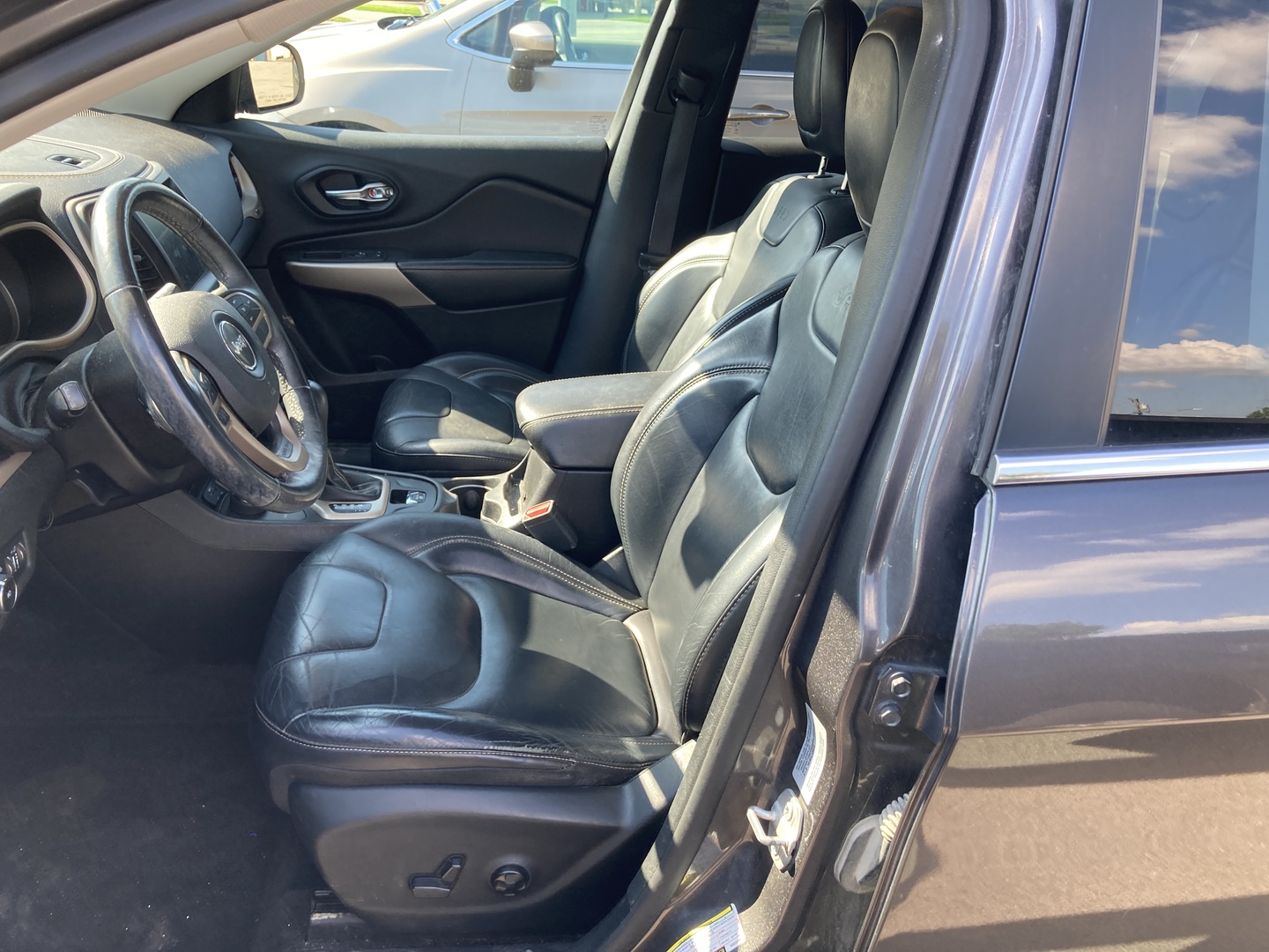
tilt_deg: -24.7
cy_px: 476
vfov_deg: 49.7
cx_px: 634
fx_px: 1026
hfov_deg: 63.4
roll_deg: -2.5
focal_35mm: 28
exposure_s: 1/122
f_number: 1.8
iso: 32
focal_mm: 3.99
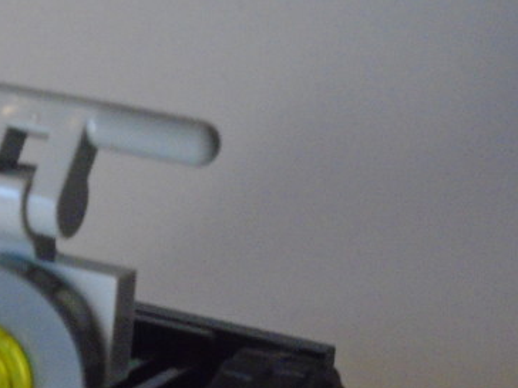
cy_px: 330
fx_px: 1811
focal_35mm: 121
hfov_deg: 16.1
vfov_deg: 12.2
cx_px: 44
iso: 800
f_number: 4.5
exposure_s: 1/40
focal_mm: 8.7
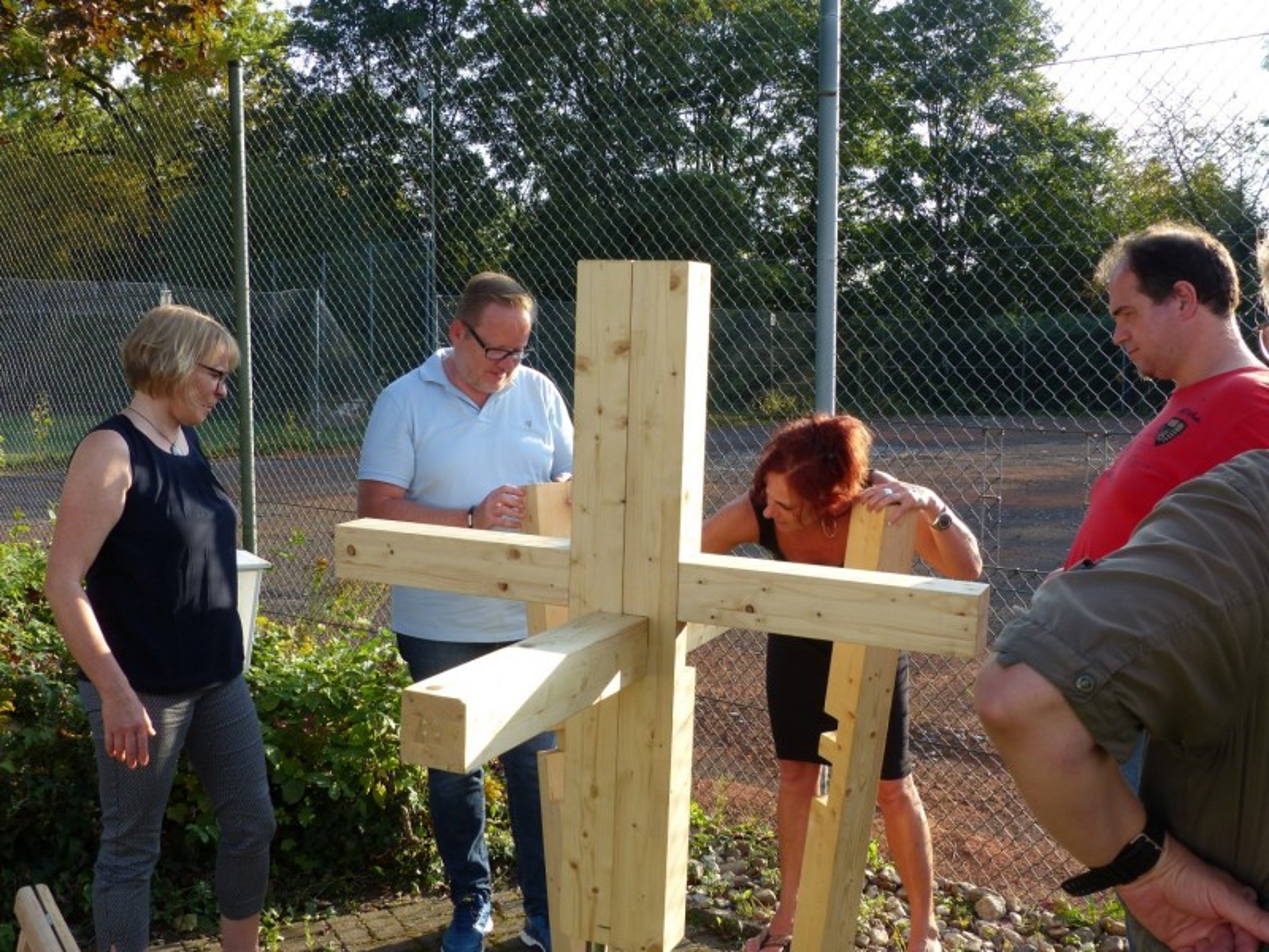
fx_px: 1356
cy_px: 476
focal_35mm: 37
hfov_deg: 50.1
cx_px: 634
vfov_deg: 38.7
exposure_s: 1/250
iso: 100
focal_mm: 6.6
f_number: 4
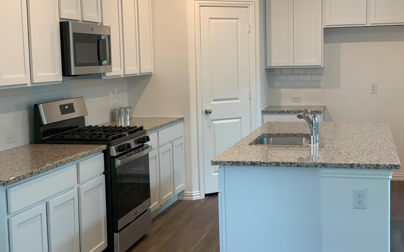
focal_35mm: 56
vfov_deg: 23.1
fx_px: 617
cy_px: 119
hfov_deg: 36.3
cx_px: 205
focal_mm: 6
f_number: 2.4
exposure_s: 1/60
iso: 100
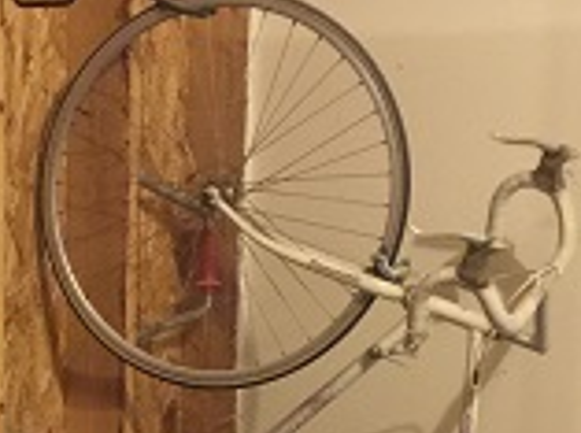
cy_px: 844
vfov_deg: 11.1
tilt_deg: -19.4
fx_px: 2026
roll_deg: +0.2
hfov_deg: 16.0
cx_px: -17
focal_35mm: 121
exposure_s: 1/4
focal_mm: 4.15
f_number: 2.2
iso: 100
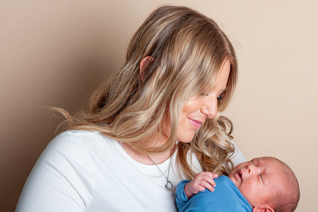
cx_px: 193
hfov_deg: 24.1
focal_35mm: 84
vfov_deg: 16.3
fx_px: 742
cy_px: 124
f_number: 9
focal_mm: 60
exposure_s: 1/200
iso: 400
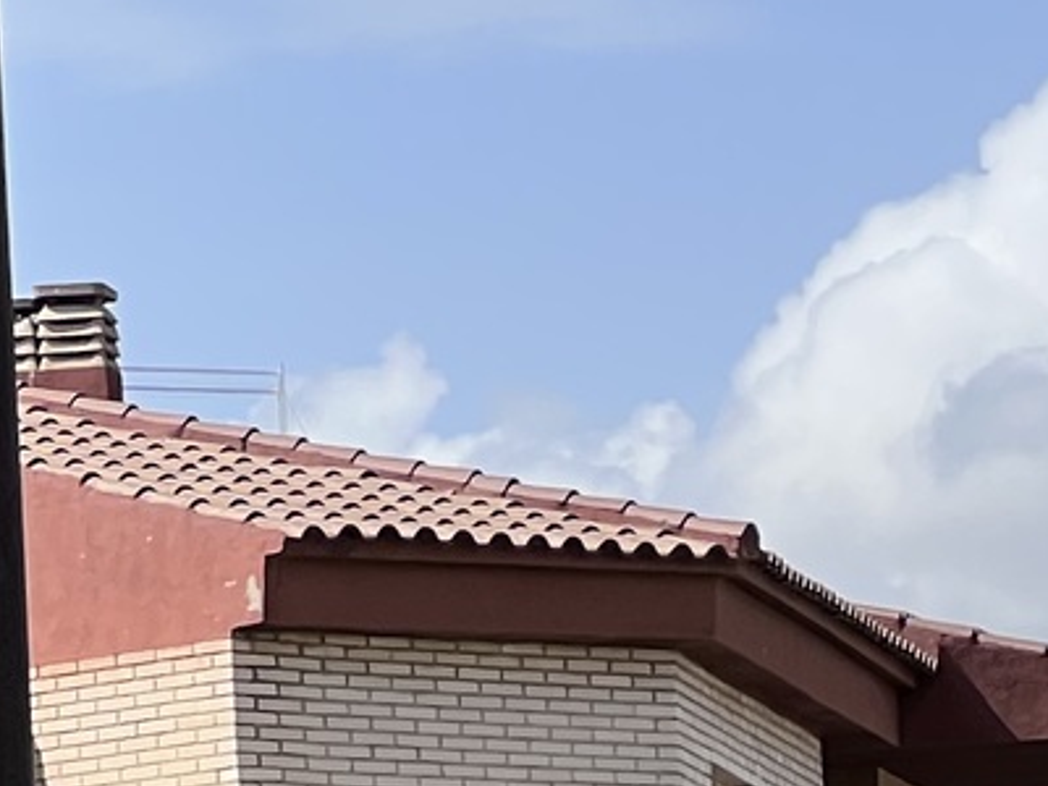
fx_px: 11202
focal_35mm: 370
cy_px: 1606
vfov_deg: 4.0
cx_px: 1415
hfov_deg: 5.3
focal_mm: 9
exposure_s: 1/903
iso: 32
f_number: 2.8
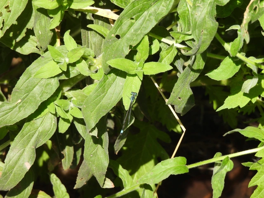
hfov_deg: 2.1
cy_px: 99
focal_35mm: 950
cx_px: 132
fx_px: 7245
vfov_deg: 1.6
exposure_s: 1/250
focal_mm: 170
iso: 100
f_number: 5.6
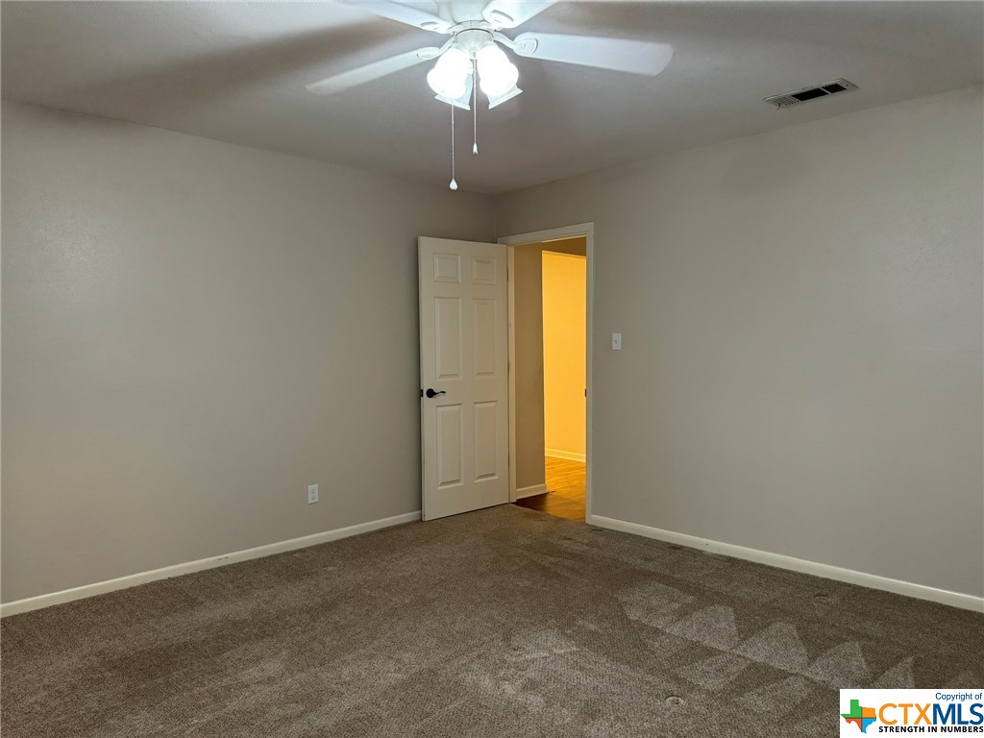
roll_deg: +0.2
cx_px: 492
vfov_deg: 56.8
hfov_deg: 71.6
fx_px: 682
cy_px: 369
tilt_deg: -2.5
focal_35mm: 24
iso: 400
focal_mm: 6.86
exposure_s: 1/60
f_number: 1.78
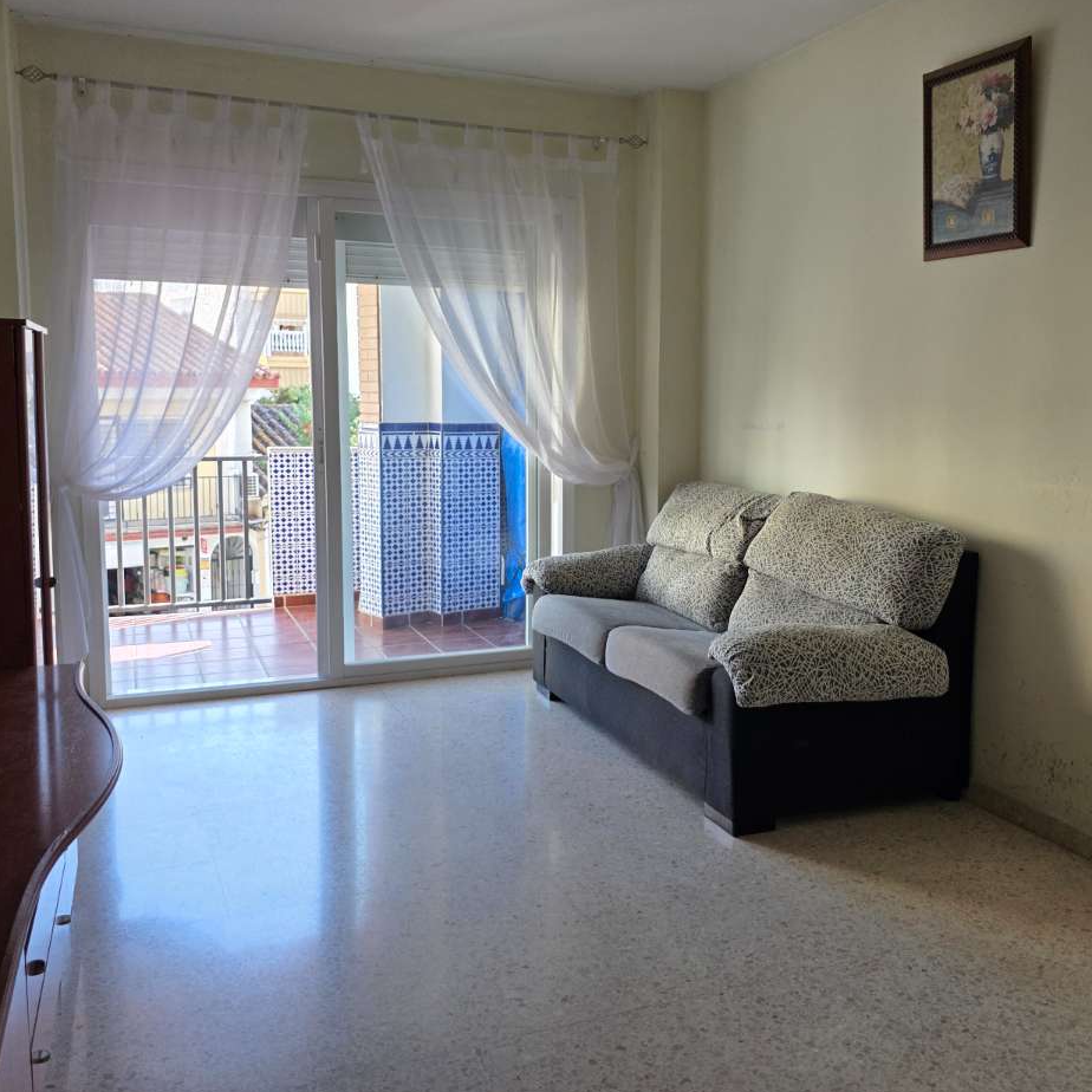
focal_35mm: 33
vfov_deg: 49.7
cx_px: 617
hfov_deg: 49.6
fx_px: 1178
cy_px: 488
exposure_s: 1/180
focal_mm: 6.3
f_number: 1.7
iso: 64
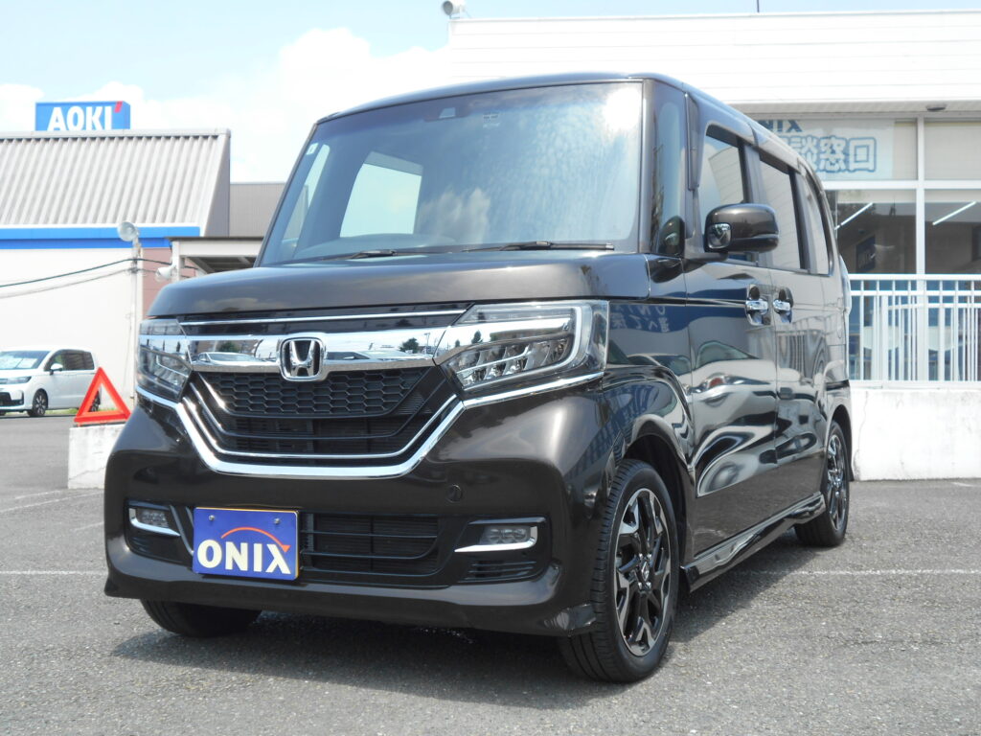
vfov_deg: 32.9
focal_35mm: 44
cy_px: 368
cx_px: 490
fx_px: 1247
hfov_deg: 42.9
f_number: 4.2
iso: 80
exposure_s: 1/400
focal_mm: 7.7
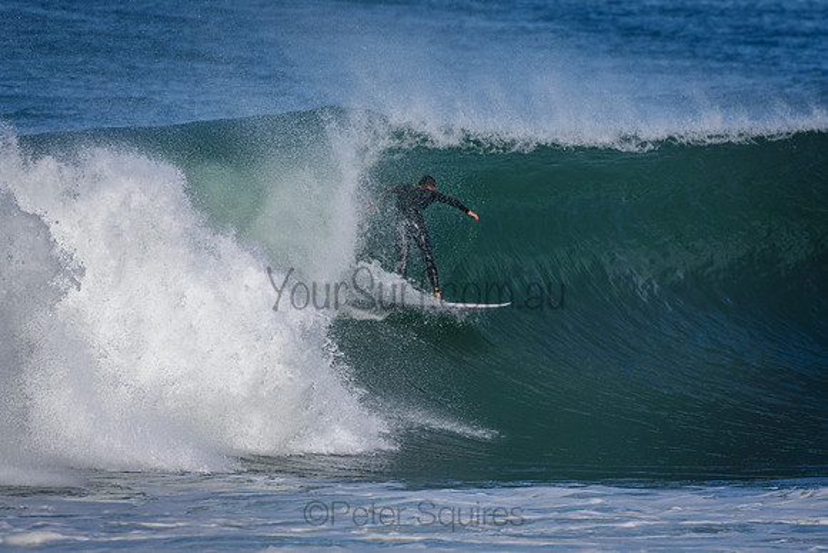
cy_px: 276
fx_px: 17253
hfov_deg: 2.7
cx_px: 414
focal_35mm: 750
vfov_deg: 1.8
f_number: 5.6
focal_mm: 500
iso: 250
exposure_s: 1/2000
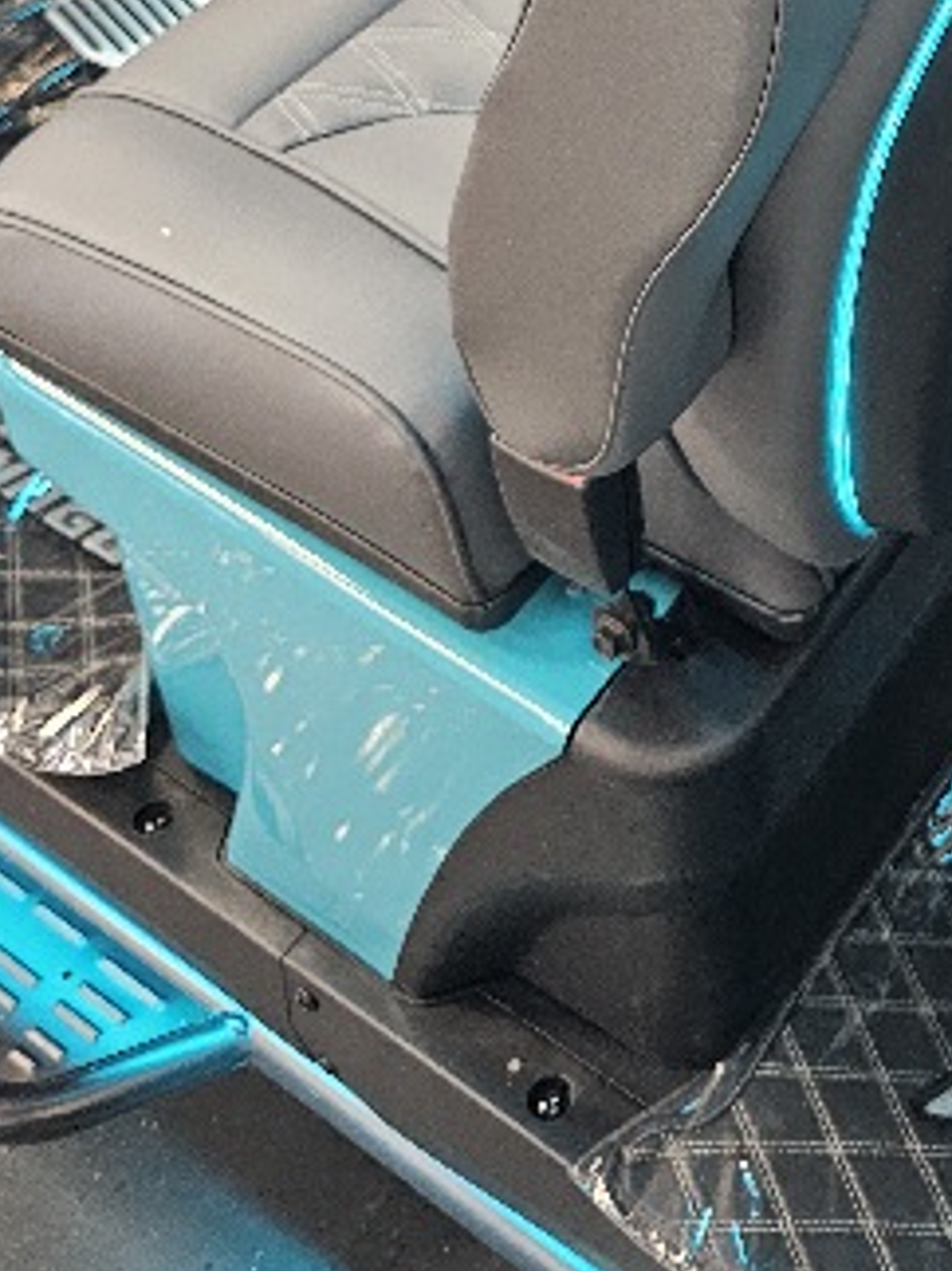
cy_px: -272
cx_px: 1094
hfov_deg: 23.7
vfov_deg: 29.0
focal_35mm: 57
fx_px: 2092
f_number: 1.7
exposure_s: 1/60.2
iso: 640
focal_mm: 6.3
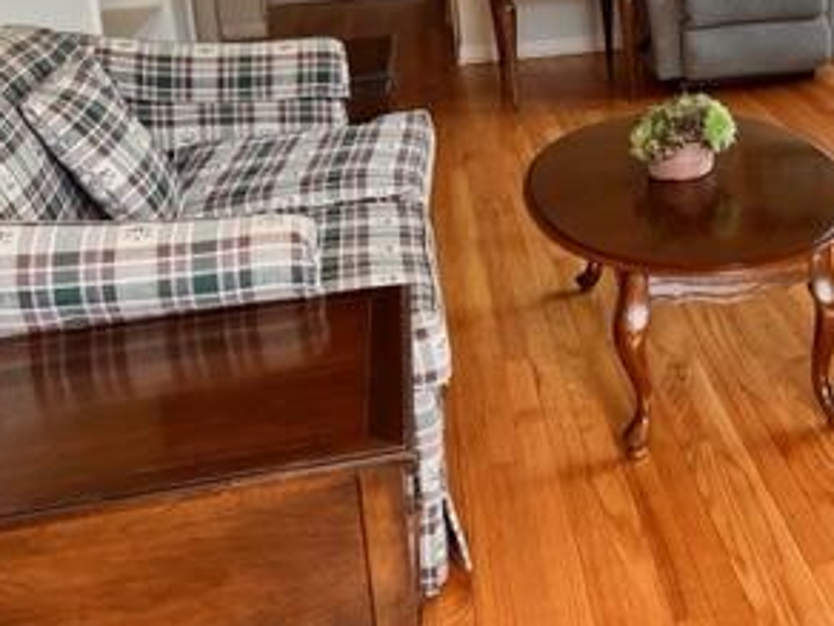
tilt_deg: -12.4
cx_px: 743
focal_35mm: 57
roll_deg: +2.3
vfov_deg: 24.9
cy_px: 57
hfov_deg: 32.2
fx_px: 1373
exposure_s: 1/120
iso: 125
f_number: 1.5
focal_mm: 5.7
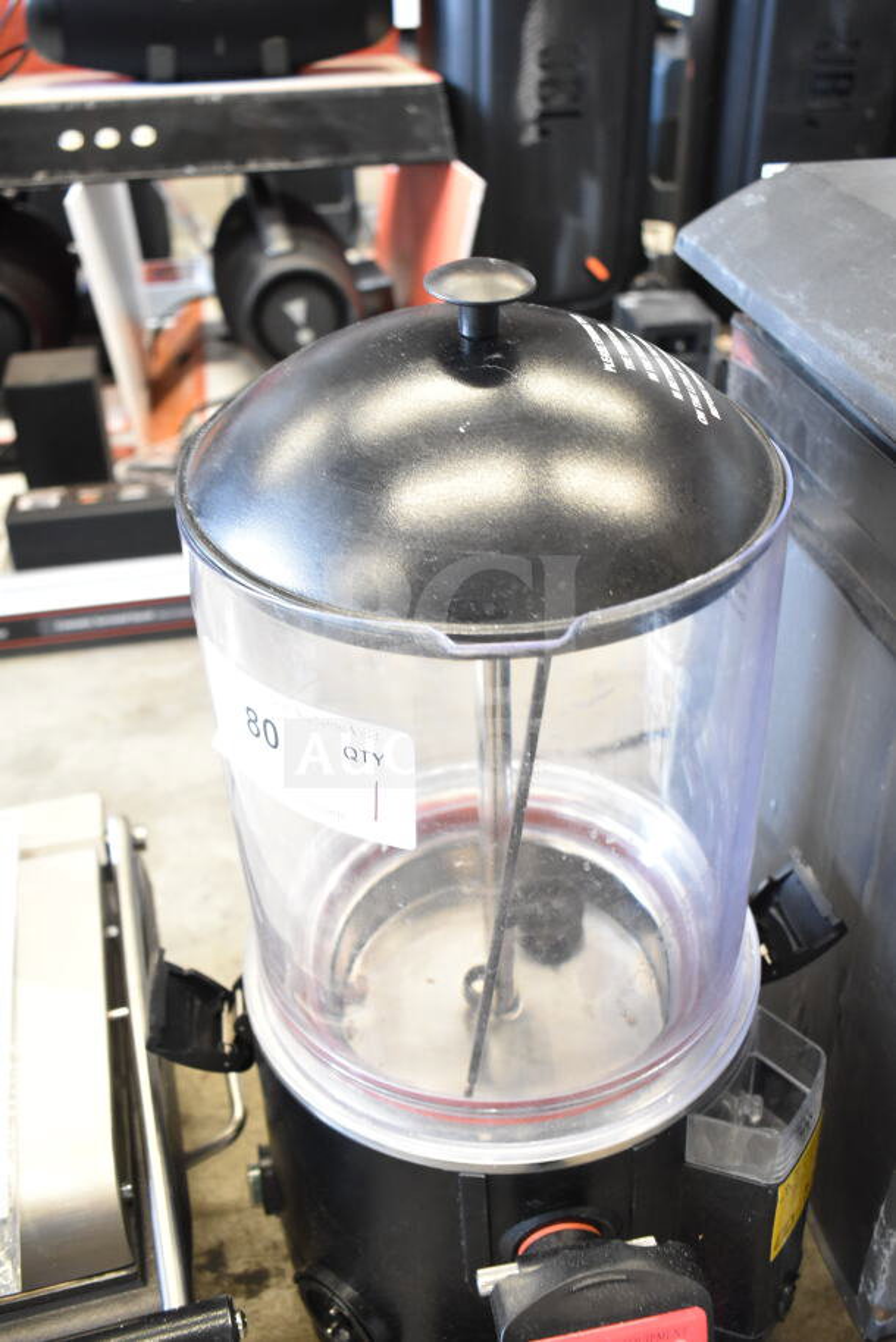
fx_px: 1231
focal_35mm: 33
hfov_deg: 40.0
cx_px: 448
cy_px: 671
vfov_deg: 57.2
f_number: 3.8
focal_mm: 22
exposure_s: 1/40
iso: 2000
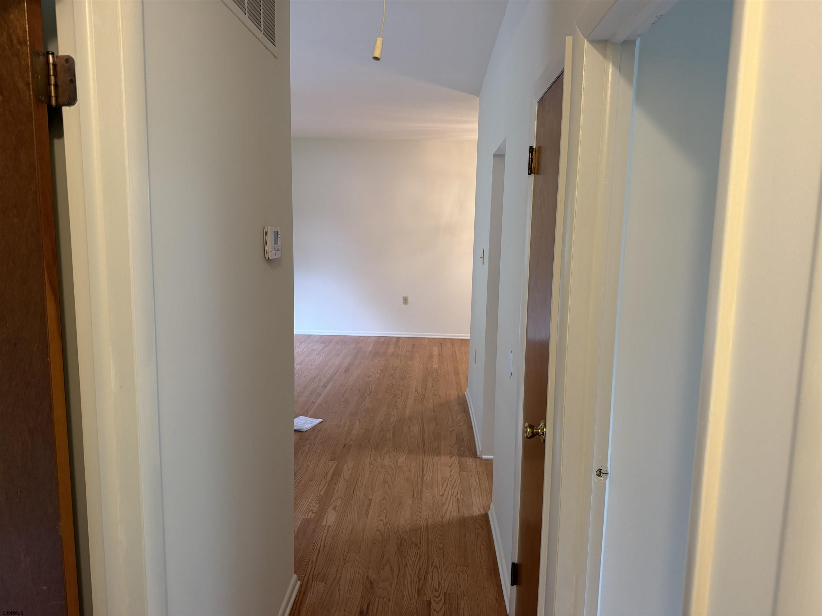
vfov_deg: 56.8
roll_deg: -1.0
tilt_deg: -6.5
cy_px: 308
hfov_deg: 71.6
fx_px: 570
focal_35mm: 24
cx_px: 411
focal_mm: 6.76
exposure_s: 1/60
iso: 160
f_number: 1.78
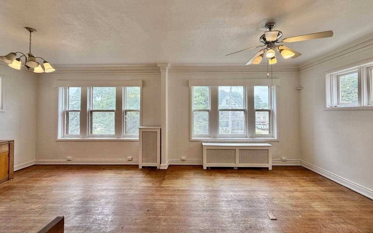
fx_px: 152
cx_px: 187
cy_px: 109
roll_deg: +0.4
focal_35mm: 15
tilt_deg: +2.3
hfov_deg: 101.5
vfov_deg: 74.7
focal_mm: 2.22
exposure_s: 1/154
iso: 64
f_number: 2.2
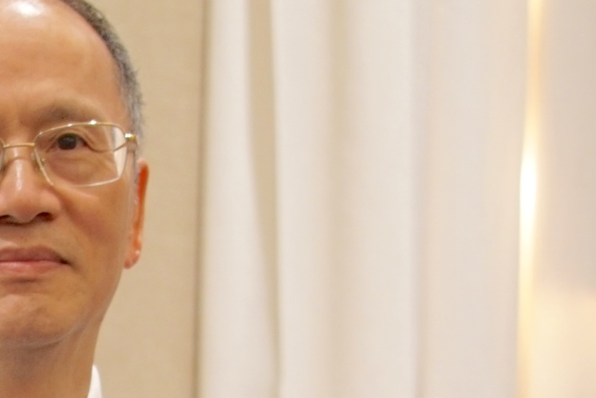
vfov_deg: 4.9
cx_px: -365
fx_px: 4531
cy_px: 868
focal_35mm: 274
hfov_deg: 7.4
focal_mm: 35
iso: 320
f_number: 2
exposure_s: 1/60
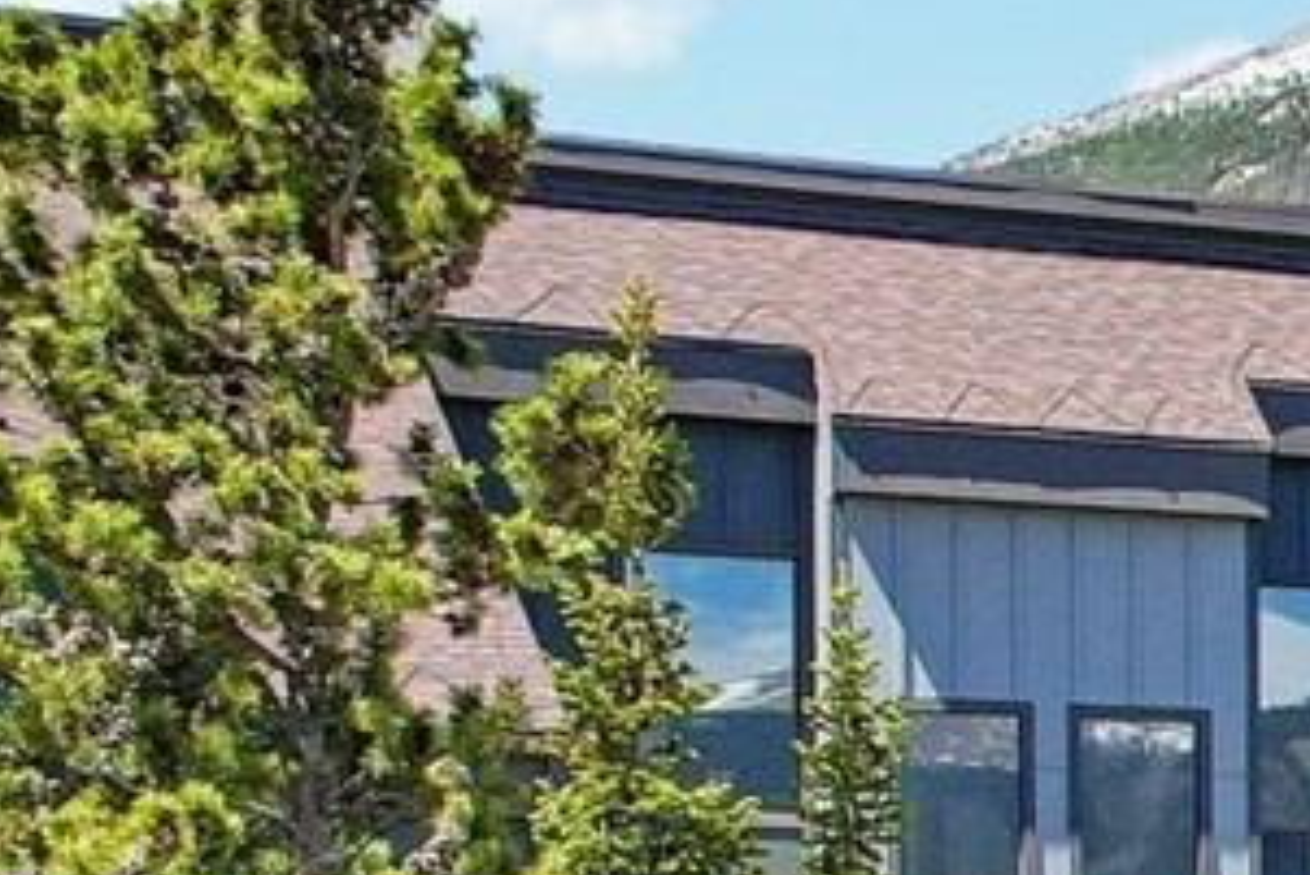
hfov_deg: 12.3
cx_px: 3340
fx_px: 4514
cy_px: 1243
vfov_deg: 10.7
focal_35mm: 124
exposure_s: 1/1500
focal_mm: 8.4
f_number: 2.8
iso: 130
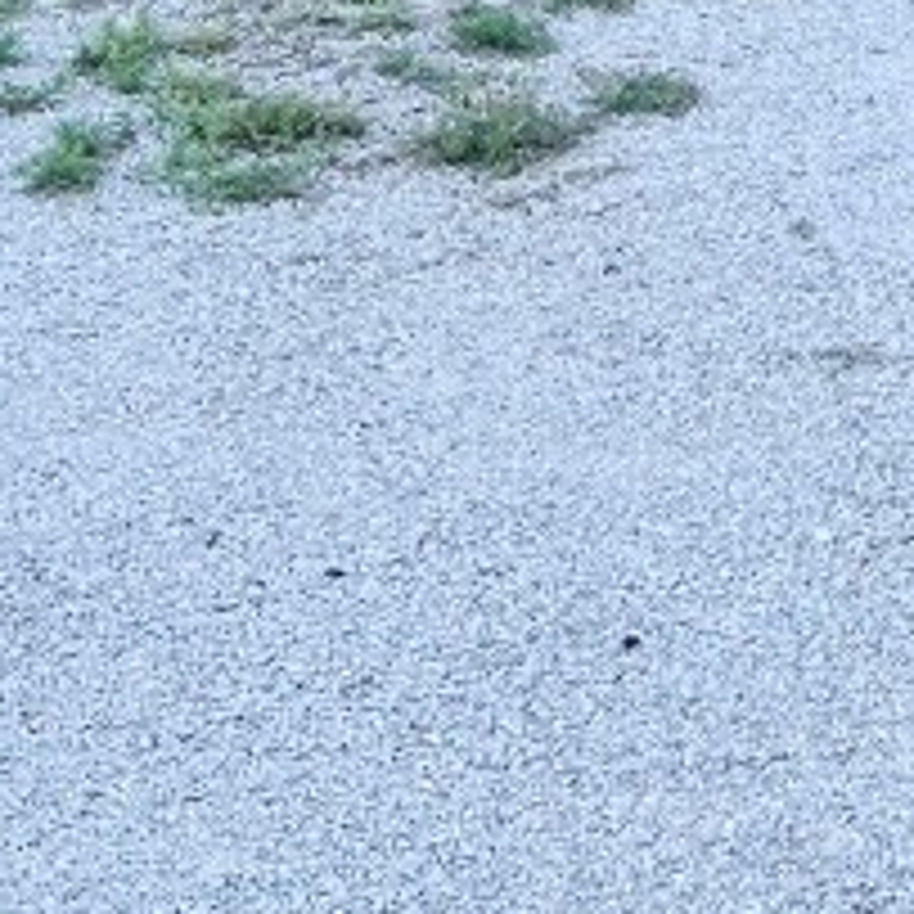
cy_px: -666
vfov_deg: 13.6
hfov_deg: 13.7
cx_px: 1571
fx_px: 3465
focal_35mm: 116
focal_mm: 5.1
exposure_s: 1/638
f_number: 1.6
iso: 32
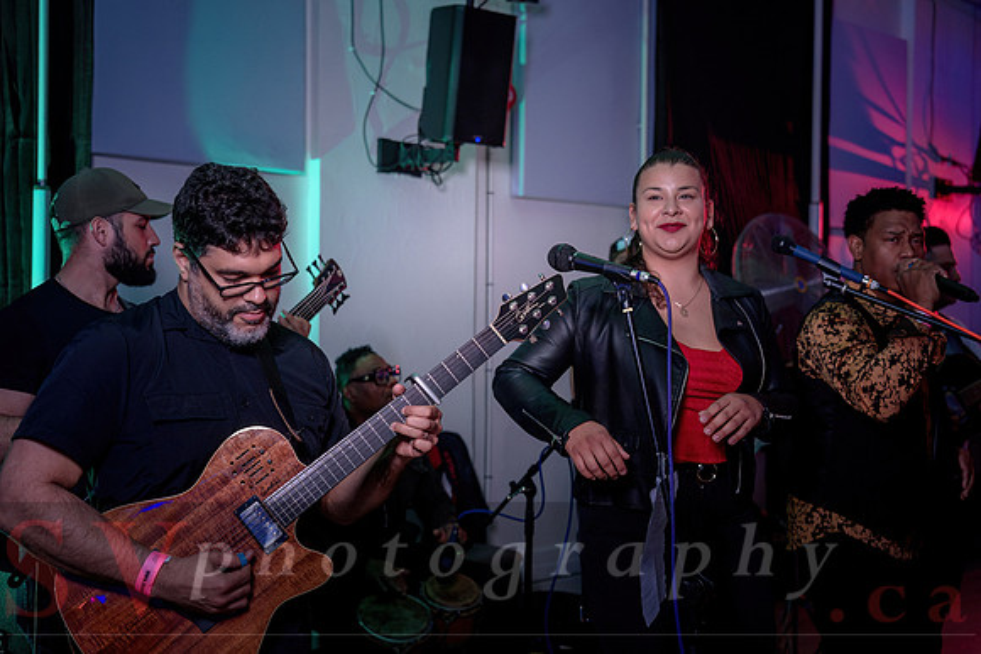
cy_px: 327
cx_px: 490
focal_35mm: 44
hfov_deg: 44.5
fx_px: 1200
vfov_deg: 30.5
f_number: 3.5
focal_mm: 42
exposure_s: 1/60
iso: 500
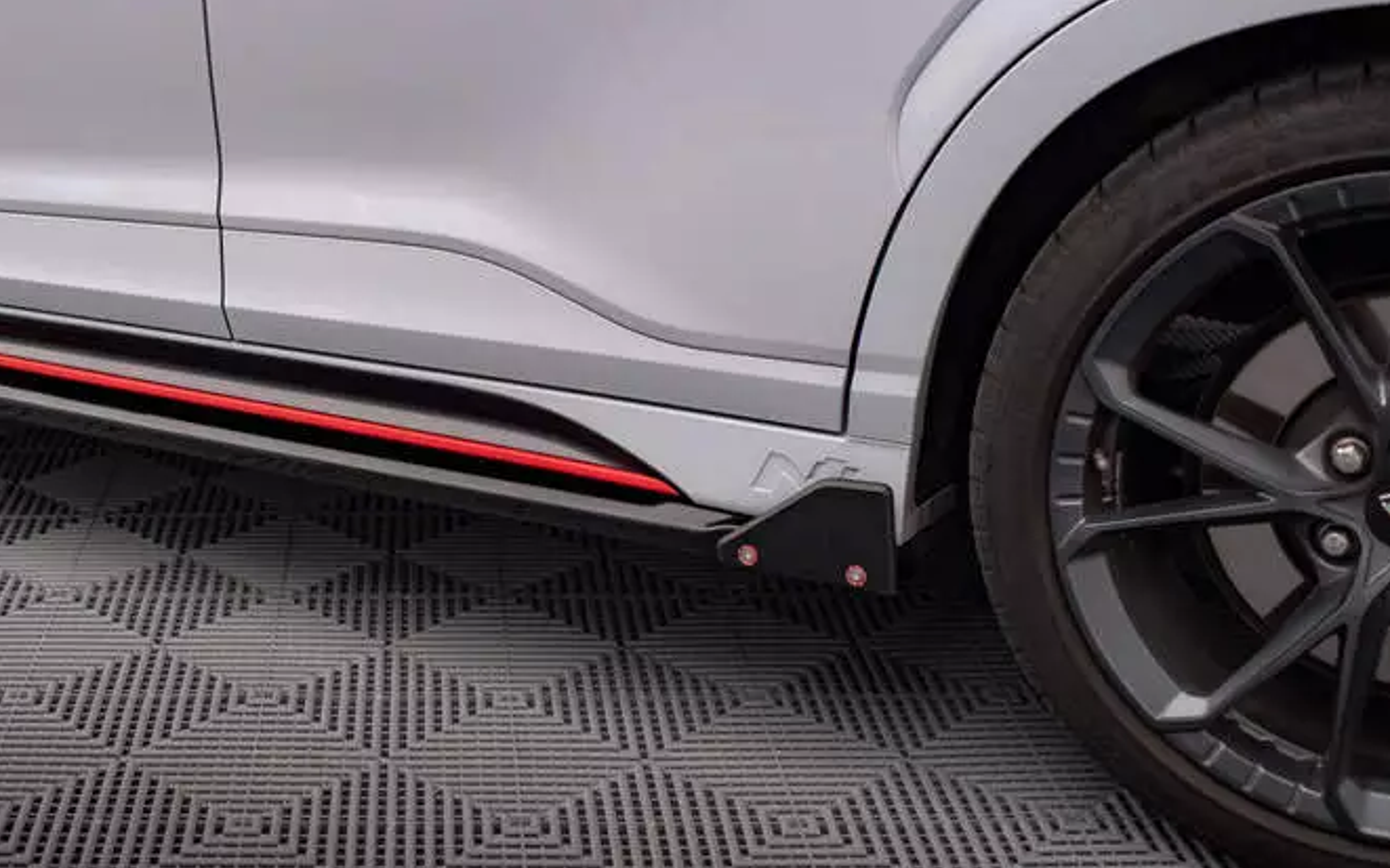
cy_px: 358
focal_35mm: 54
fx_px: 2045
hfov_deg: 36.8
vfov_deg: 23.9
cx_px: 370
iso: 1000
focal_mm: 35
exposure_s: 1/125
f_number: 2.8
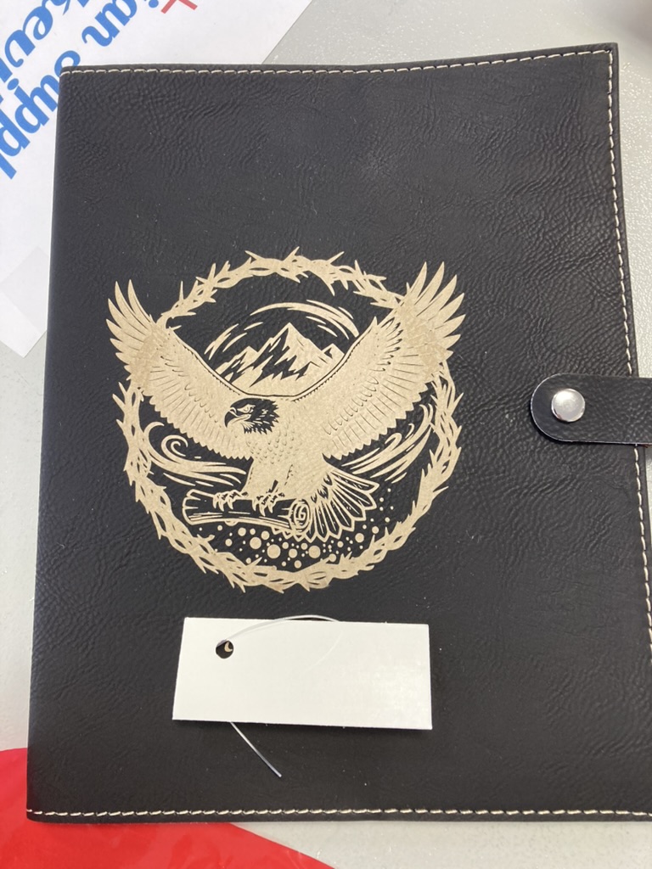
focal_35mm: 28
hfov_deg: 49.7
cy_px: 434
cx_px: 326
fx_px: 703
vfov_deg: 63.4
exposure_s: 1/60
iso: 125
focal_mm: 3.99
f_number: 1.8
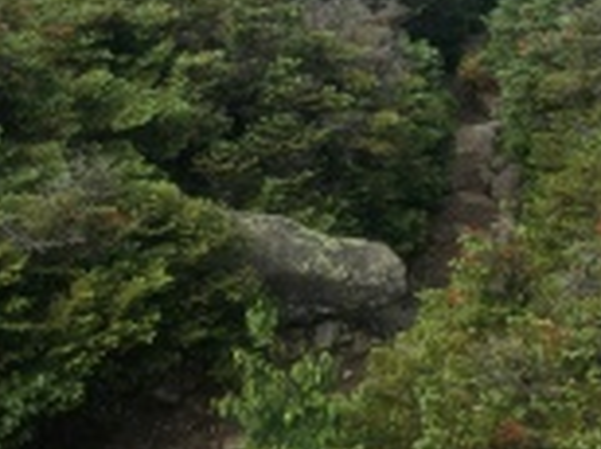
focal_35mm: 69
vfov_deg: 20.1
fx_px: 1196
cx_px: 414
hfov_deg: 28.0
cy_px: -74
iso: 25
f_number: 2.2
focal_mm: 4.15
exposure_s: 1/1282
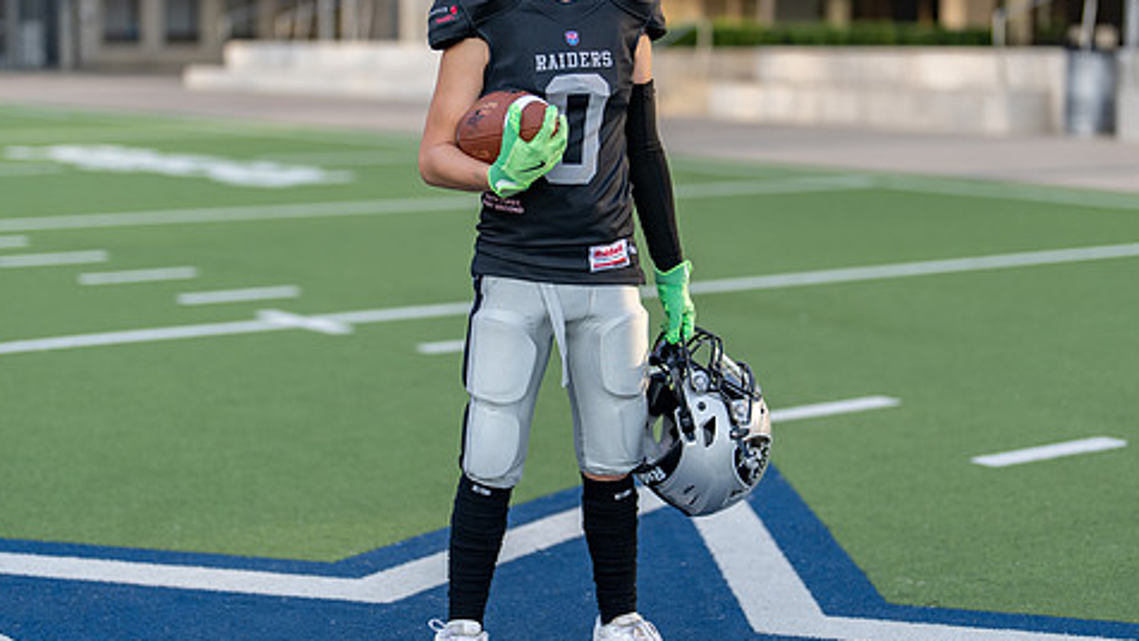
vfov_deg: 16.1
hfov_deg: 28.2
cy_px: 290
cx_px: 594
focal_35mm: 75
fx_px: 2266
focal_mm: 50
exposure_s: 1/2000
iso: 100
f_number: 1.2
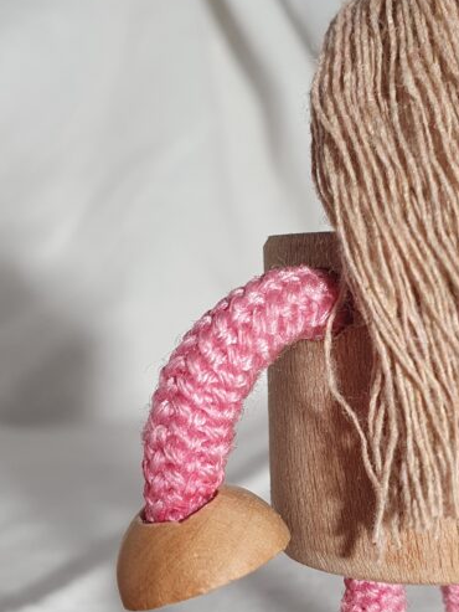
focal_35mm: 54
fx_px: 954
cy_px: 401
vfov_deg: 35.2
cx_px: 407
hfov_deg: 26.2
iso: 80
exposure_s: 1/100
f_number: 2.4
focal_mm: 4.32
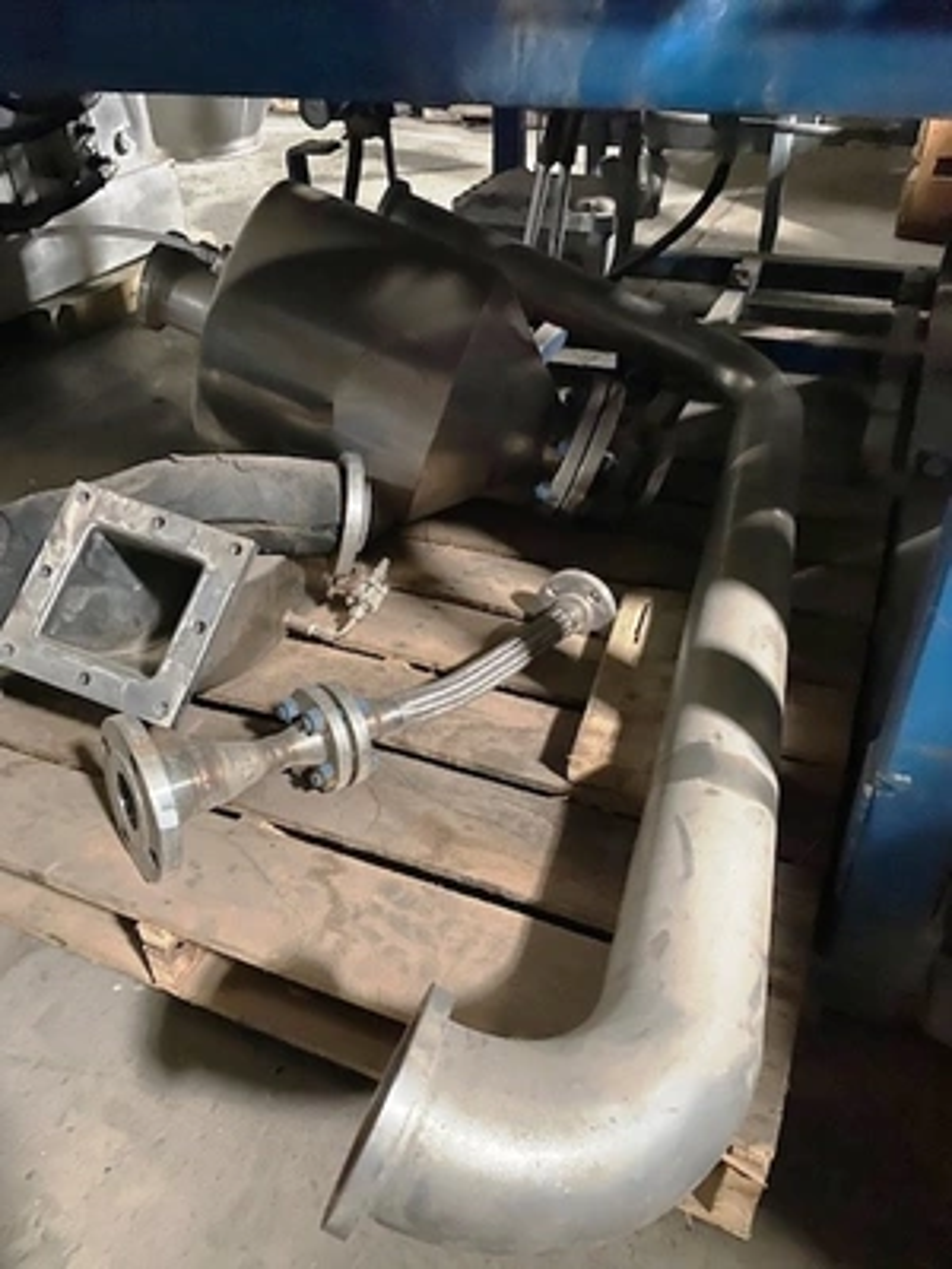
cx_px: 476
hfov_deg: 53.1
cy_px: 634
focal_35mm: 26
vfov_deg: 67.3
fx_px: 953
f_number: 1.8
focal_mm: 4.25
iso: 1000
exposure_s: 1/21
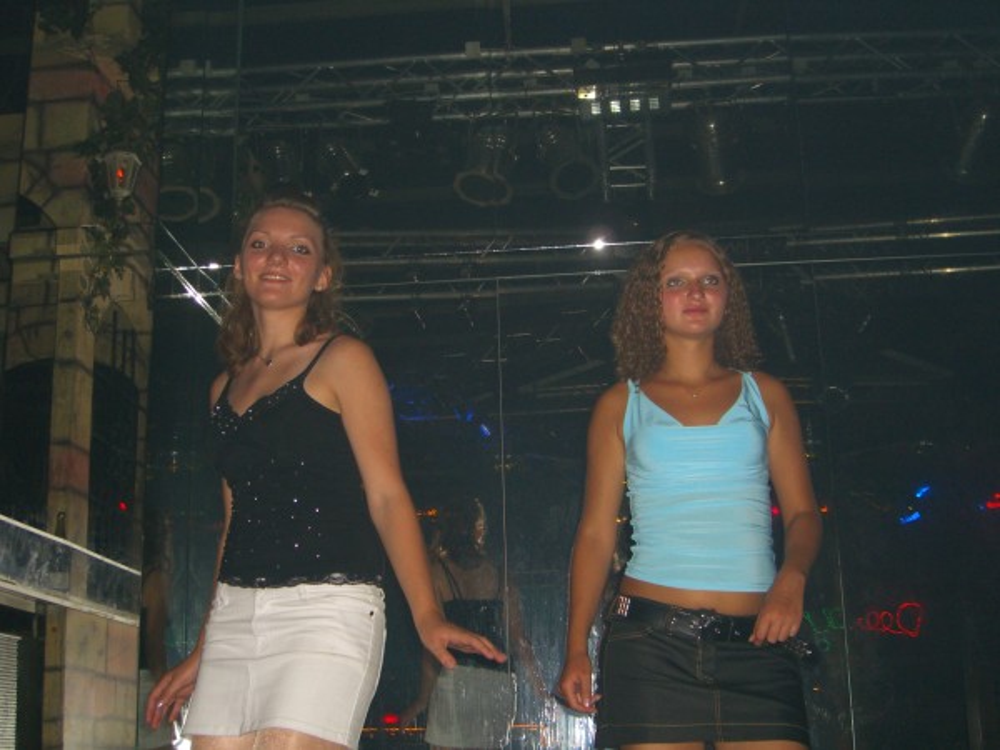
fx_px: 1329
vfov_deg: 31.5
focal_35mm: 46
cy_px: 375
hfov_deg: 41.2
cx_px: 500
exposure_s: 1/60
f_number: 3.1
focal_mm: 9.5
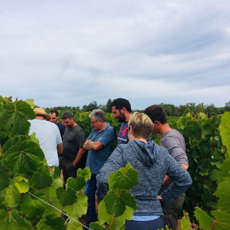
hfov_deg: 47.1
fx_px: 263
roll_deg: +0.2
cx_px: 100
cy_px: 116
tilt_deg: +0.4
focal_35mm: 35
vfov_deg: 47.2
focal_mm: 4.15
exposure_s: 1/2933
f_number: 2.2
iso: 32
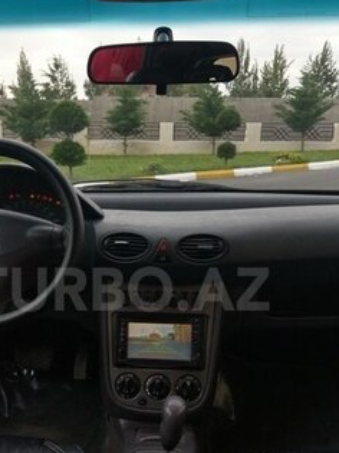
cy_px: 289
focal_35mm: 41
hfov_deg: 34.9
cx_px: 122
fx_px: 536
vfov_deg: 45.3
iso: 100
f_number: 1.8
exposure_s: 1/121
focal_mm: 4.58
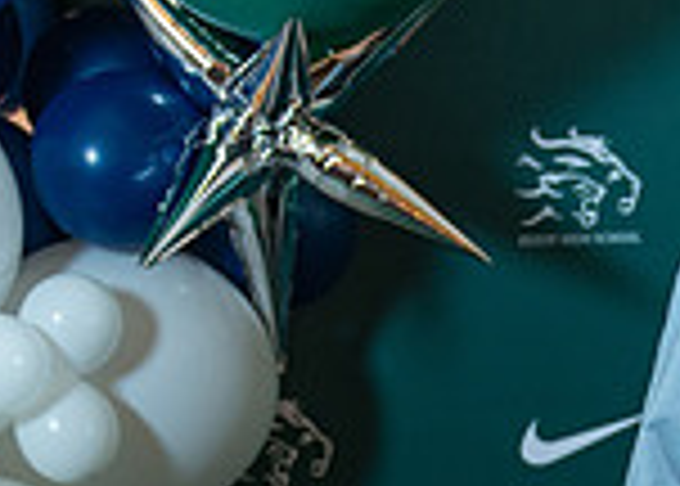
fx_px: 3961
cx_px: 1054
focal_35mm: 205
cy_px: 666
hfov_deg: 9.5
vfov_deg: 6.9
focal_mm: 50
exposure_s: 1/320
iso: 640
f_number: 1.2
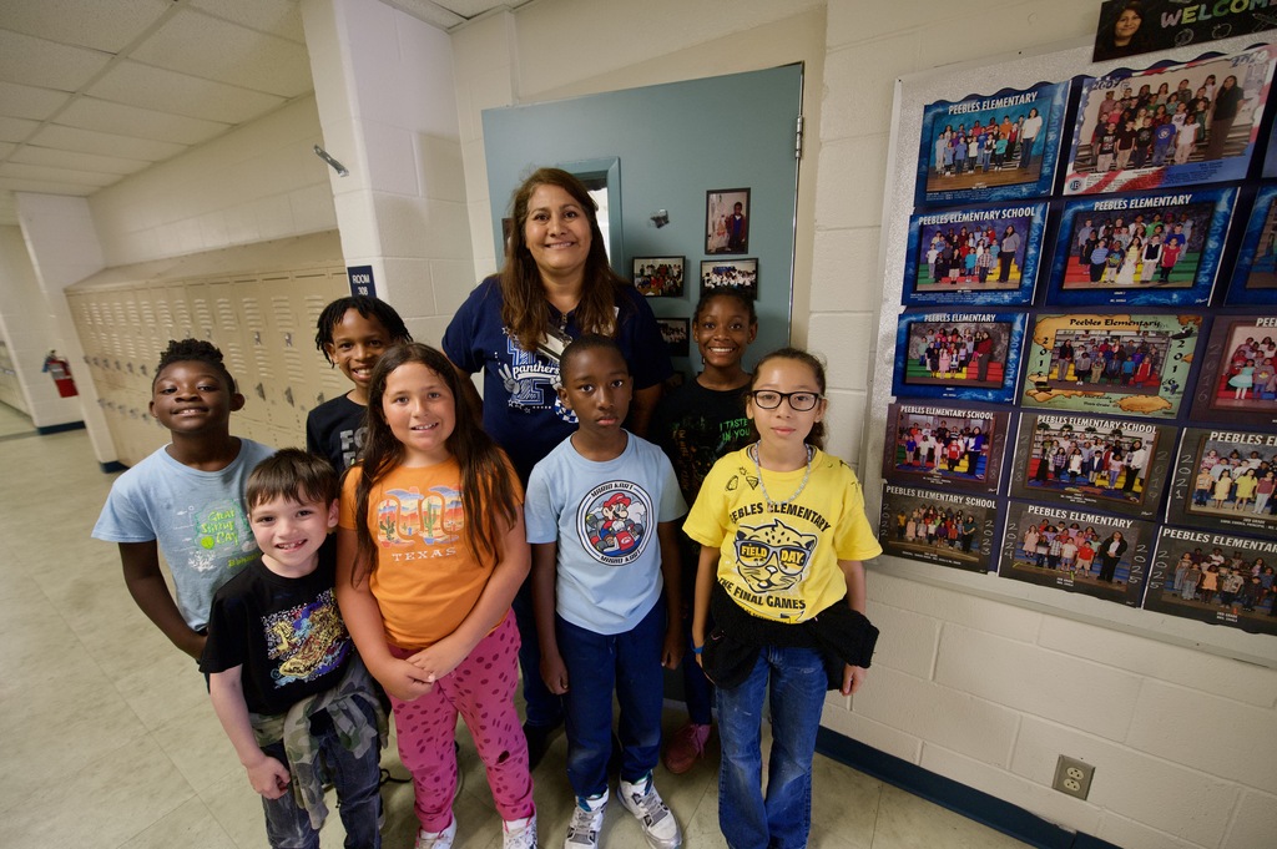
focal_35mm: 14
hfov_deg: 104.3
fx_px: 496
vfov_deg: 81.1
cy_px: 424
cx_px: 638
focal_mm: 14
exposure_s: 1/200
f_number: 2.8
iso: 2000
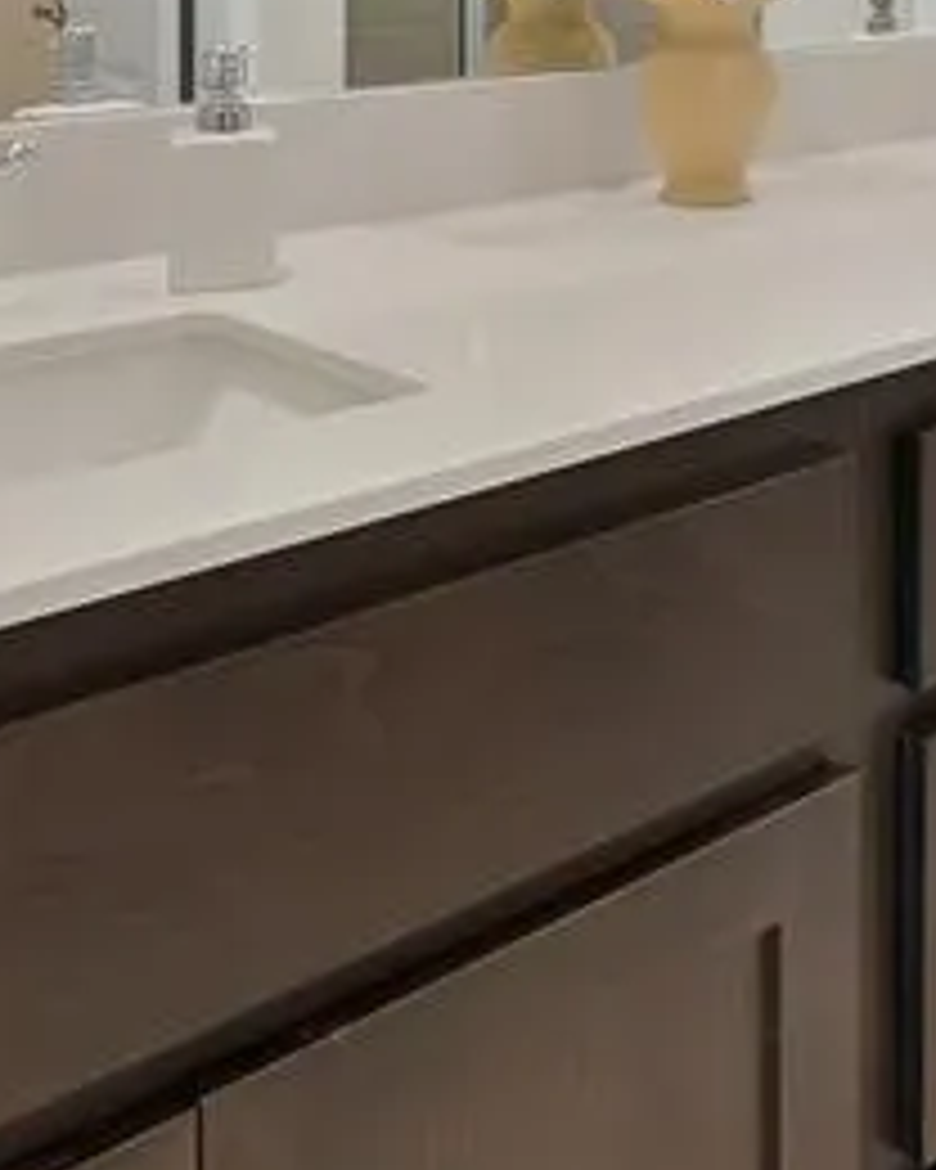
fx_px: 1662
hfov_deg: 28.3
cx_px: 1053
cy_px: -148
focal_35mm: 48
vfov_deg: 33.3
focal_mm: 13
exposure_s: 1/5
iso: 640
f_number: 8
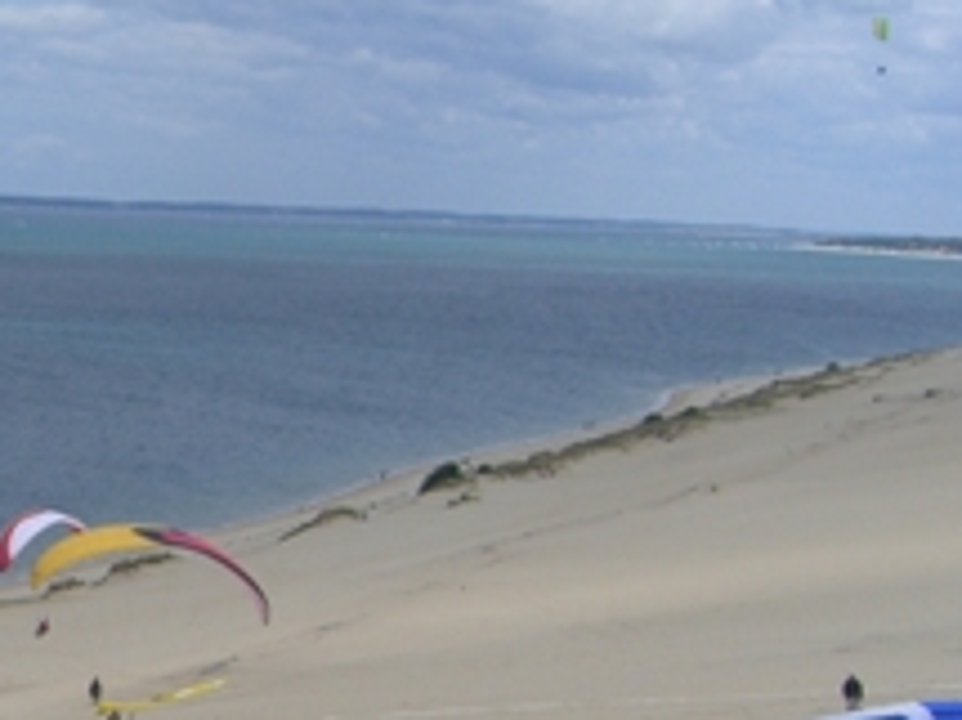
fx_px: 3139
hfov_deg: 16.2
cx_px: -380
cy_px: 577
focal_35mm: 113
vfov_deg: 13.0
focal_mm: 7.9
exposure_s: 1/1000
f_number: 4
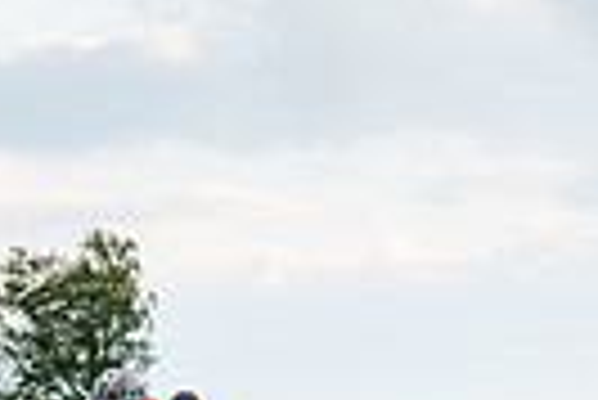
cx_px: -460
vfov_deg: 3.6
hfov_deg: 5.2
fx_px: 6435
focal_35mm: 387
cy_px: 260
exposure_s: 1/400
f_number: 5
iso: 320
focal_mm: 72
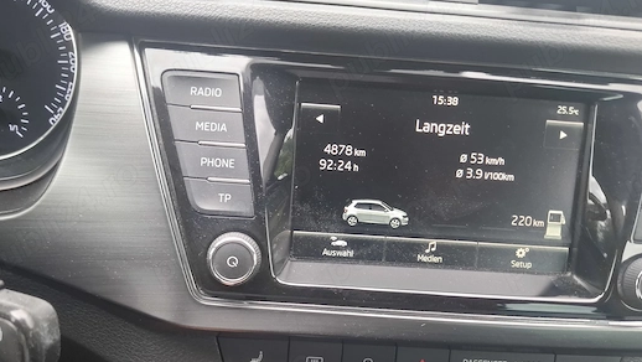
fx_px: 494
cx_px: 319
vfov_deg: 39.8
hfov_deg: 66.0
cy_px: 237
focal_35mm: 29
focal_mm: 5.54
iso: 160
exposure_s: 1/100
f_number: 1.8
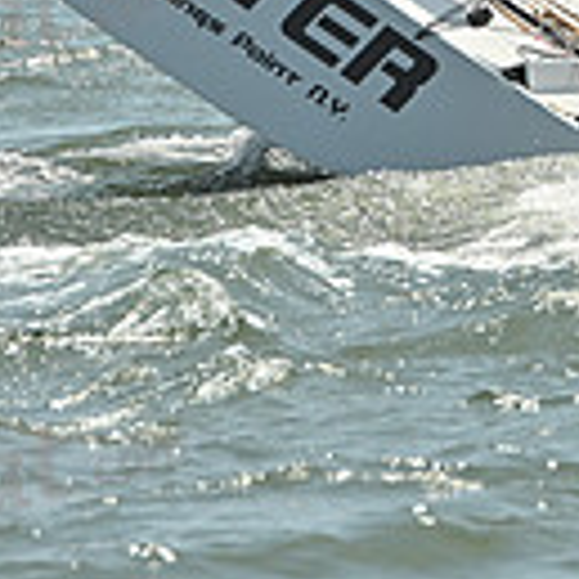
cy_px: -240
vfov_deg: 2.3
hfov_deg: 2.3
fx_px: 14420
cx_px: 426
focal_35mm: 762
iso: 320
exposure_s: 1/1250
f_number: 9
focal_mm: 200
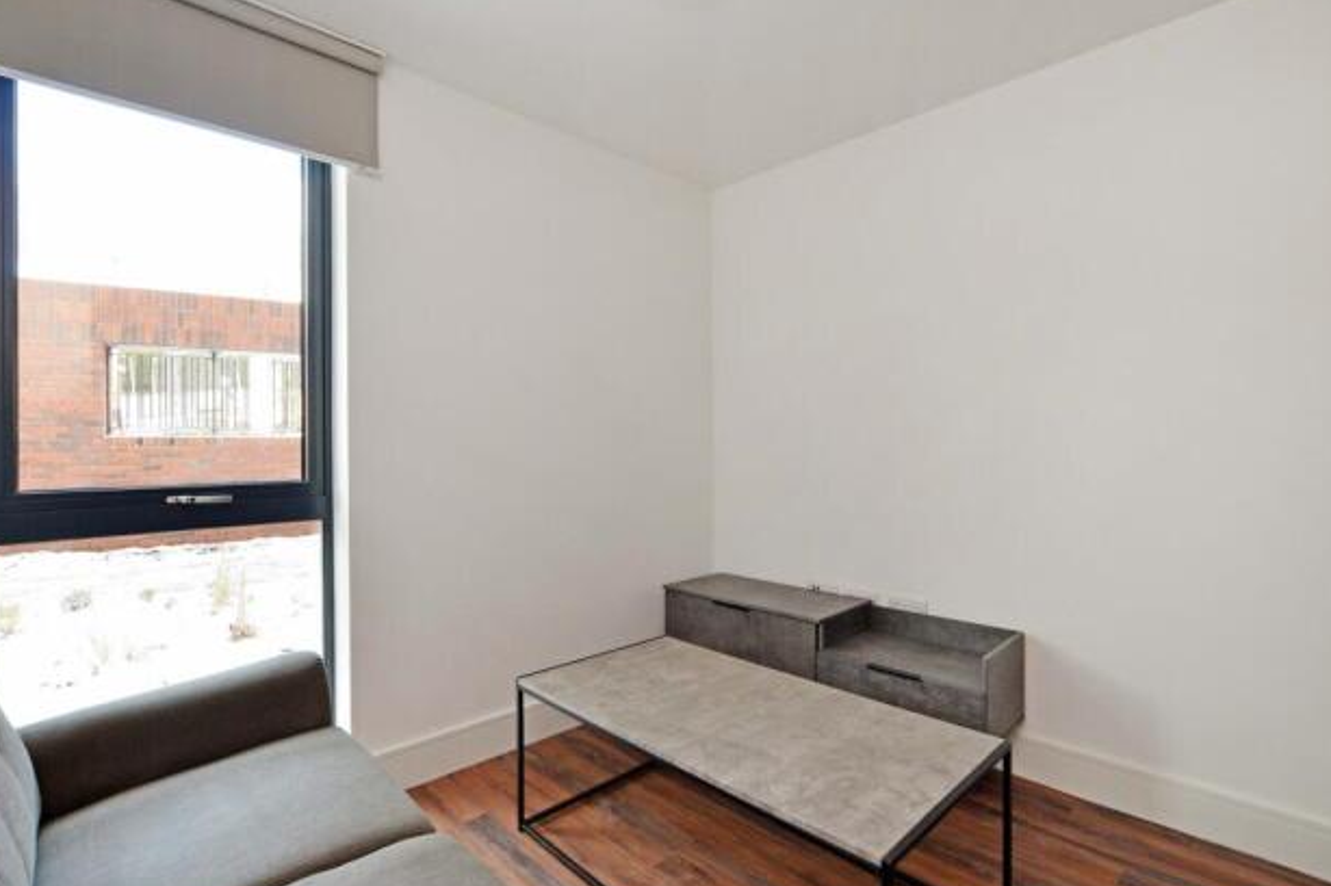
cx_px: 646
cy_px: 446
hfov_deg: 96.7
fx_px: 591
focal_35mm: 16
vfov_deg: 73.7
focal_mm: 10
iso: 320
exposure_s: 1/10
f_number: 9
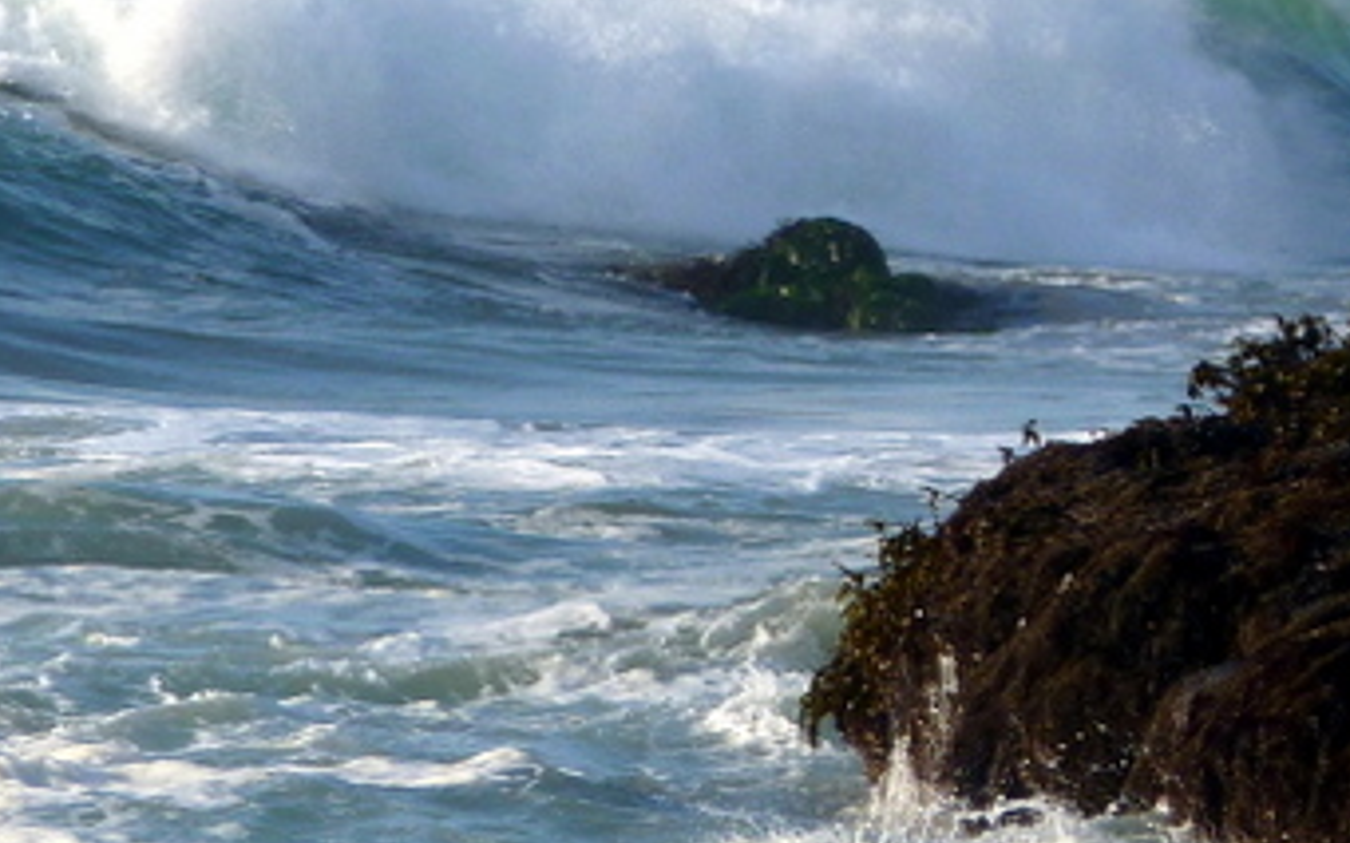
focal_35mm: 588
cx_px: 340
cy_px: 319
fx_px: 21630
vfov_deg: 2.2
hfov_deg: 3.6
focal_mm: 34.4
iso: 80
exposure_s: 1/400
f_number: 4.6
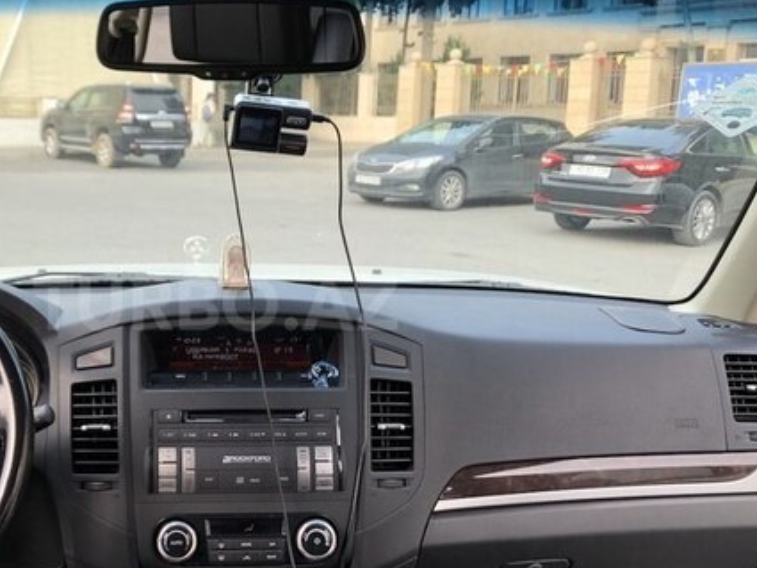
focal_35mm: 45
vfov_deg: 32.2
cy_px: 304
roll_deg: -1.6
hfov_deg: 41.2
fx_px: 984
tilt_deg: -10.8
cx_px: 216
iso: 32
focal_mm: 3.99
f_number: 1.8
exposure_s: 1/100
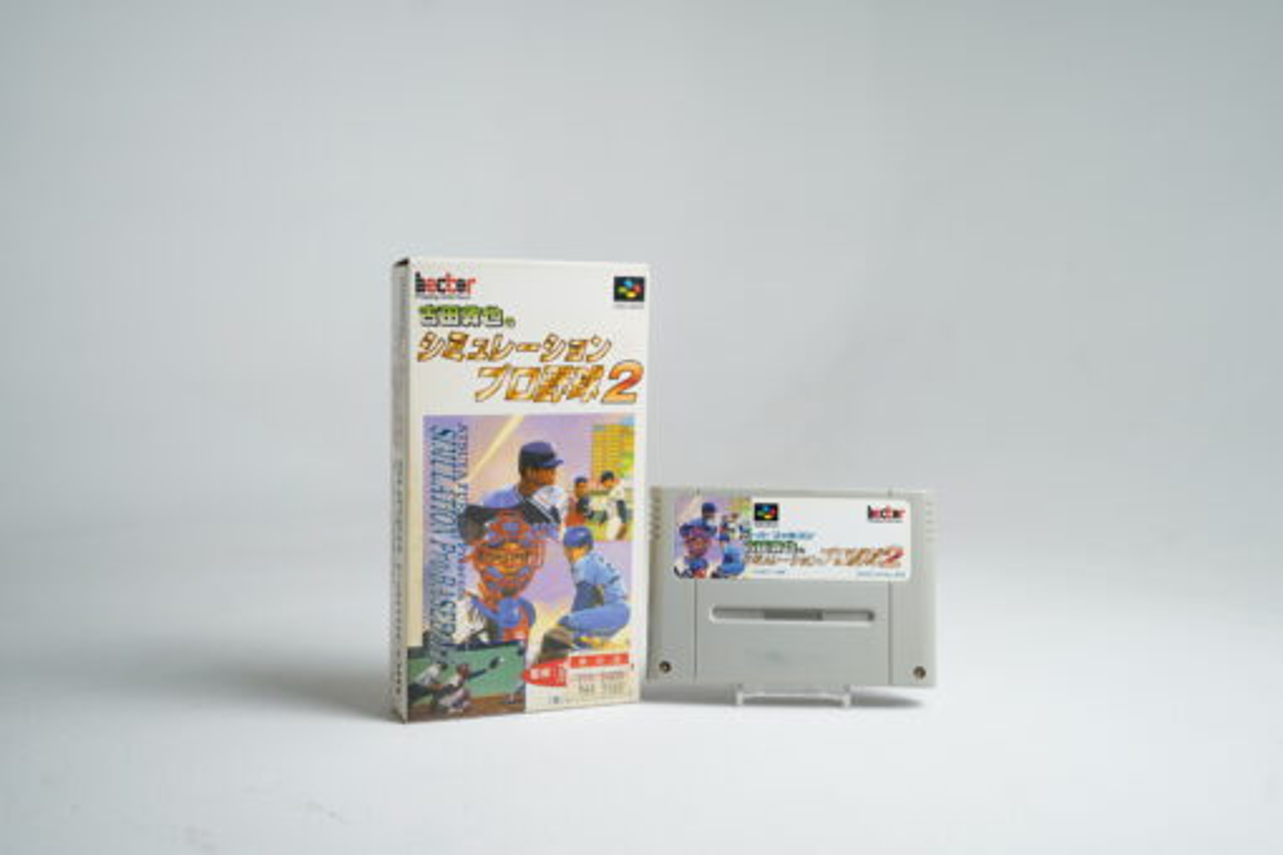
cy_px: 428
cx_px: 642
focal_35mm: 38
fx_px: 1354
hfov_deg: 50.7
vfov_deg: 35.1
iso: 100
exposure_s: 1/40
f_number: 4
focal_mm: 38
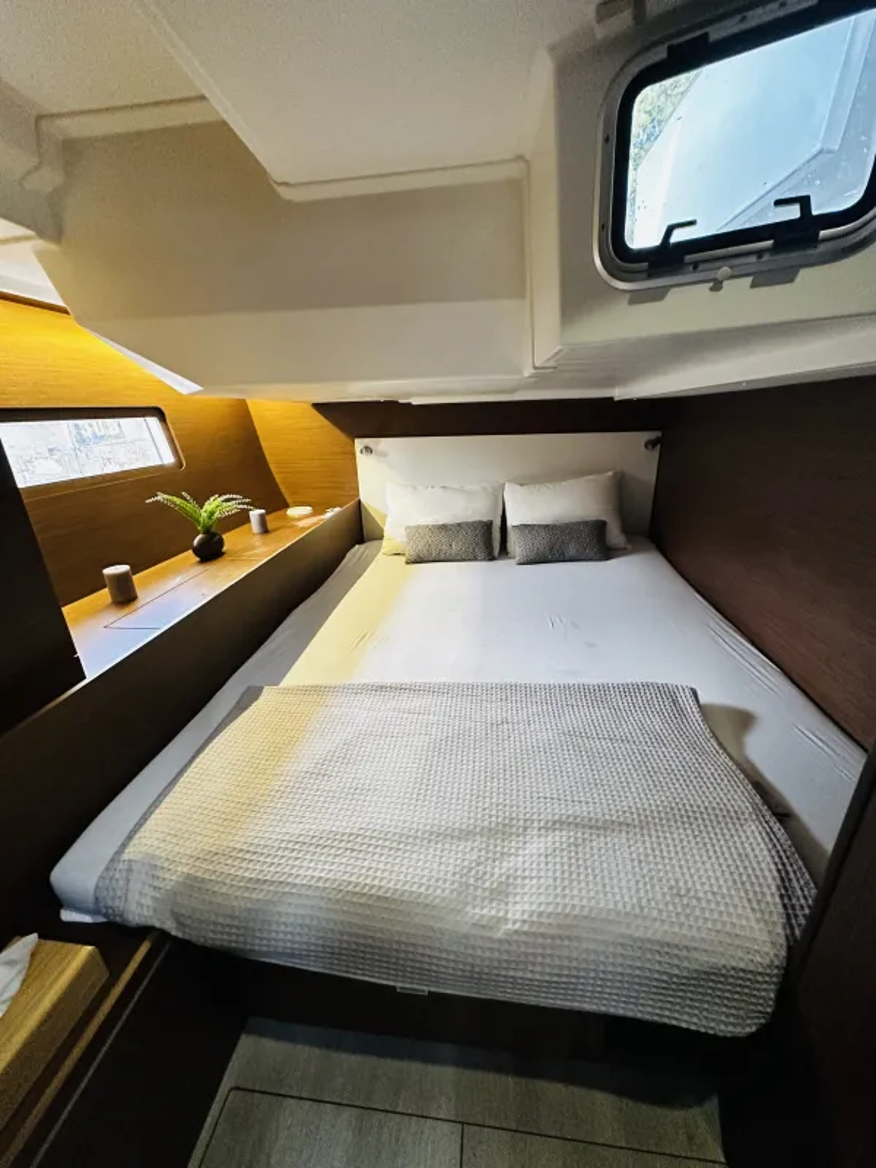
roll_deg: +3.7
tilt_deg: -21.4
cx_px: 438
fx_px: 472
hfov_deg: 85.7
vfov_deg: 102.1
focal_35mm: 14
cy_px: 584
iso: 400
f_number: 2.2
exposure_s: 1/60
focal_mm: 2.22
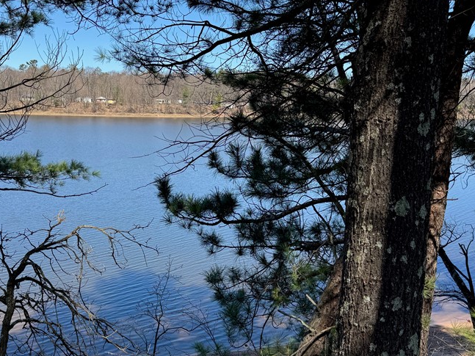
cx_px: 171
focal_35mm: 38
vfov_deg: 37.4
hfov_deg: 48.4
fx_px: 521
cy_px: 228
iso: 80
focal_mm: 6.76
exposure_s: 1/1637
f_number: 1.78
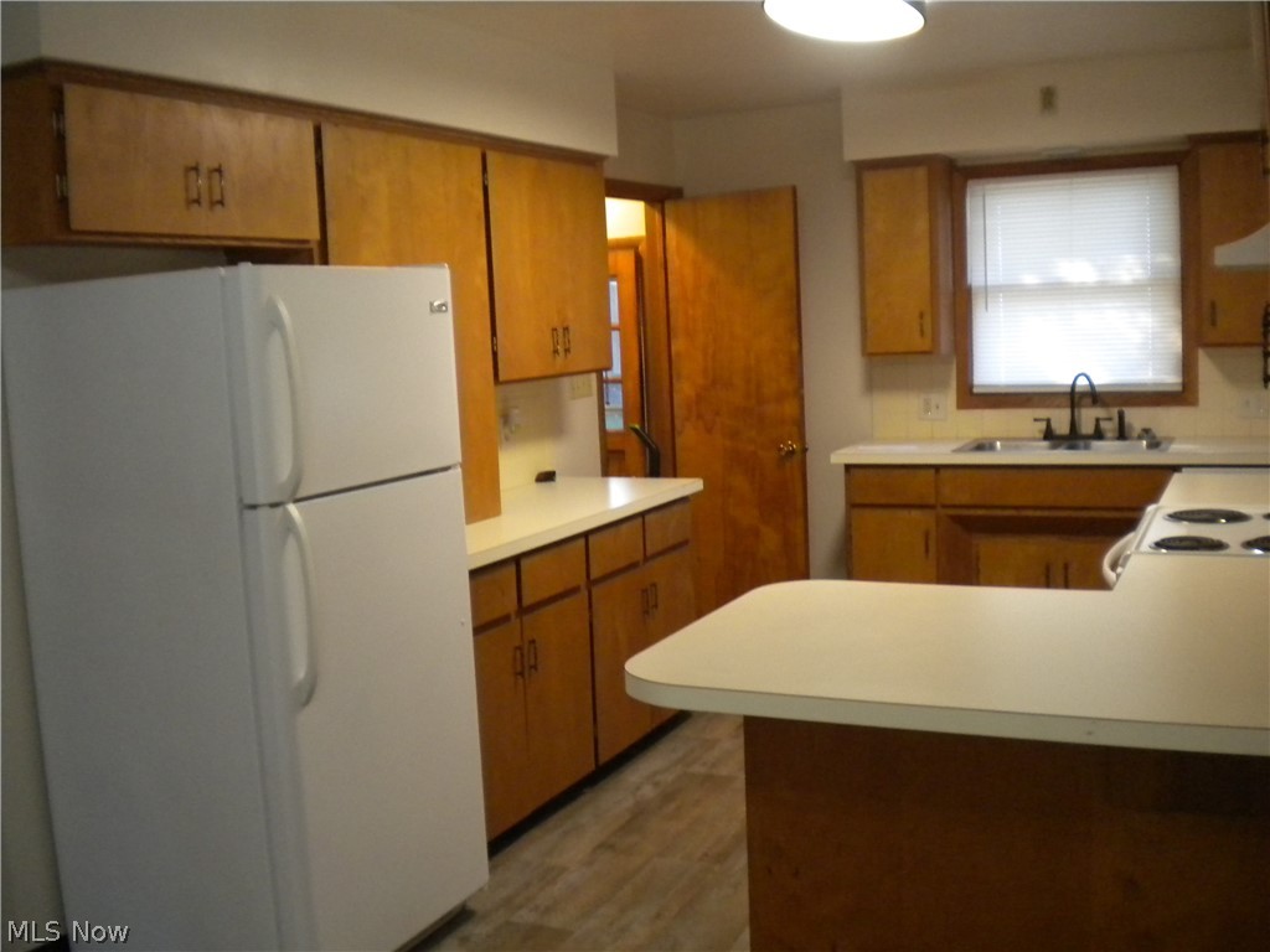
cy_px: 476
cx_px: 635
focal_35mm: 35
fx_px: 1284
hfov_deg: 52.6
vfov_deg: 40.7
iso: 467
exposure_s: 1/57.8
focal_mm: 6.3
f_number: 3.1
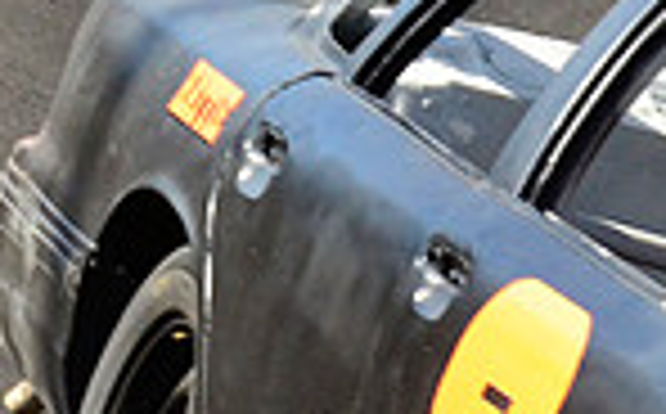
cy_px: 644
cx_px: 1328
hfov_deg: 2.4
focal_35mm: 868
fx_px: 15726
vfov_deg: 1.5
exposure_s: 1/800
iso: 1000
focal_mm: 105
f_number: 11
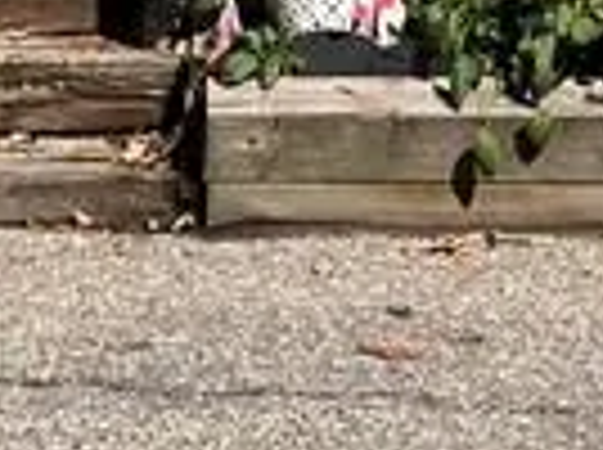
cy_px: -1206
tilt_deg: +11.9
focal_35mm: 199
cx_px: 351
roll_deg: +0.2
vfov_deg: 6.4
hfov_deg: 10.0
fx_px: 3460
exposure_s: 1/3215
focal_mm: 5.1
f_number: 1.6
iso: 50
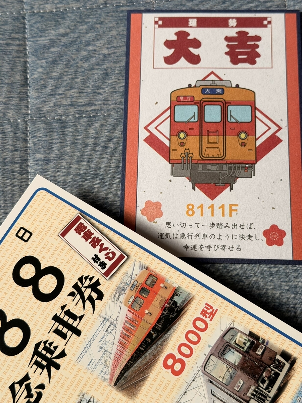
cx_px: 151
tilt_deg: -74.4
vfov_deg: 39.7
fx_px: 558
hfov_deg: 30.3
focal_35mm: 48
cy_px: 202
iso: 80
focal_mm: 6.76
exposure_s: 1/80
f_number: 1.78
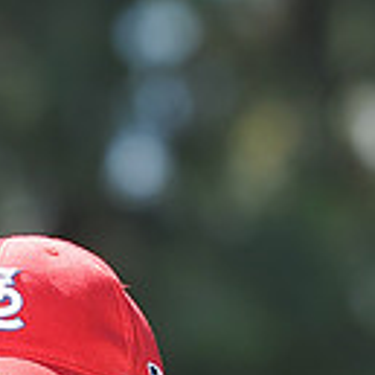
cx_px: 15
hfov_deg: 4.4
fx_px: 4927
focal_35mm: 402
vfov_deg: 4.3
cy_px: 584
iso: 200
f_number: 5.6
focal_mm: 105
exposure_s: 1/250
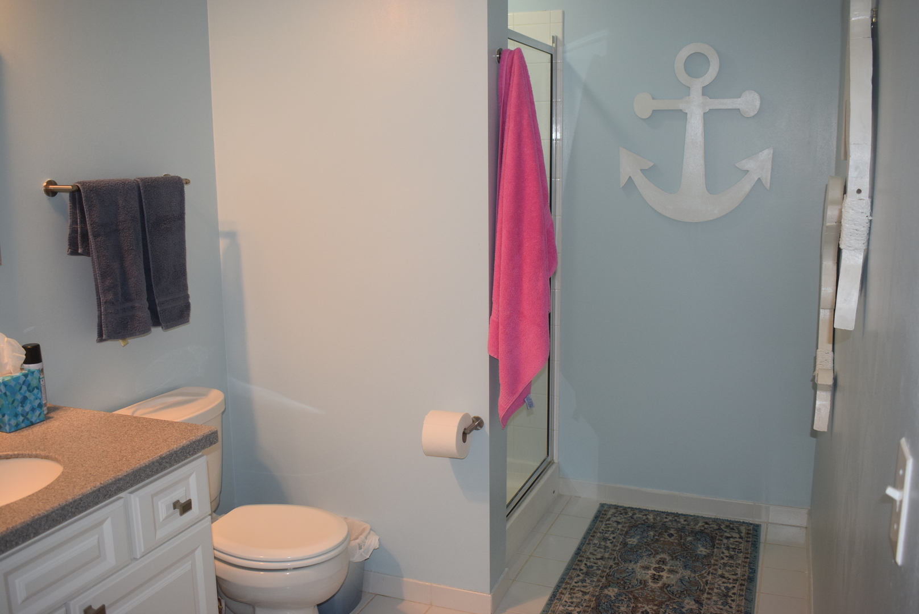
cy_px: 307
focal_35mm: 33
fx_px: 843
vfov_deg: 40.0
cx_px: 460
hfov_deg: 57.2
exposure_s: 1/100
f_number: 5
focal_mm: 22
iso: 800
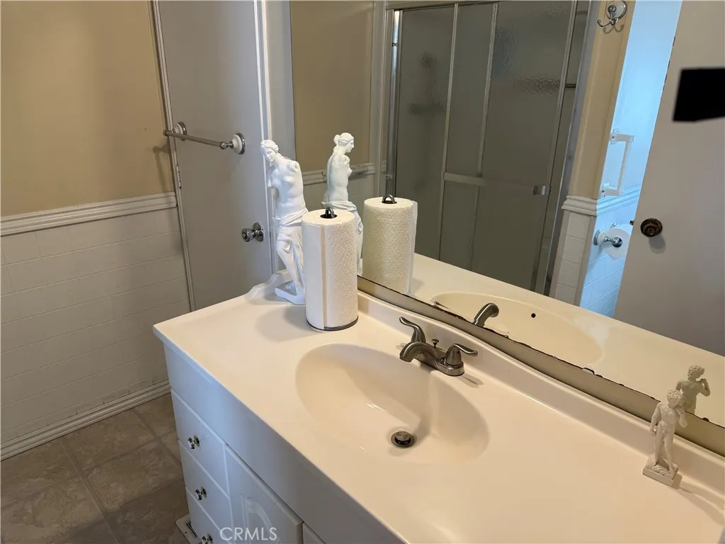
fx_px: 503
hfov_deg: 71.6
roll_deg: -0.6
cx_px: 362
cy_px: 272
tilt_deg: -22.3
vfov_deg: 56.8
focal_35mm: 24
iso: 80
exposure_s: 1/121
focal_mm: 6.76
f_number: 1.78
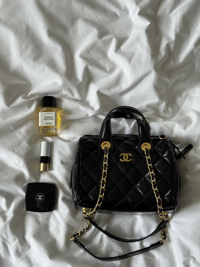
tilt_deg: -77.6
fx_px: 370
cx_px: 100
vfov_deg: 39.7
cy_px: 134
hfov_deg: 30.3
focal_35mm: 48
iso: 100
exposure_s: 1/115
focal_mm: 6.76
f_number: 1.78
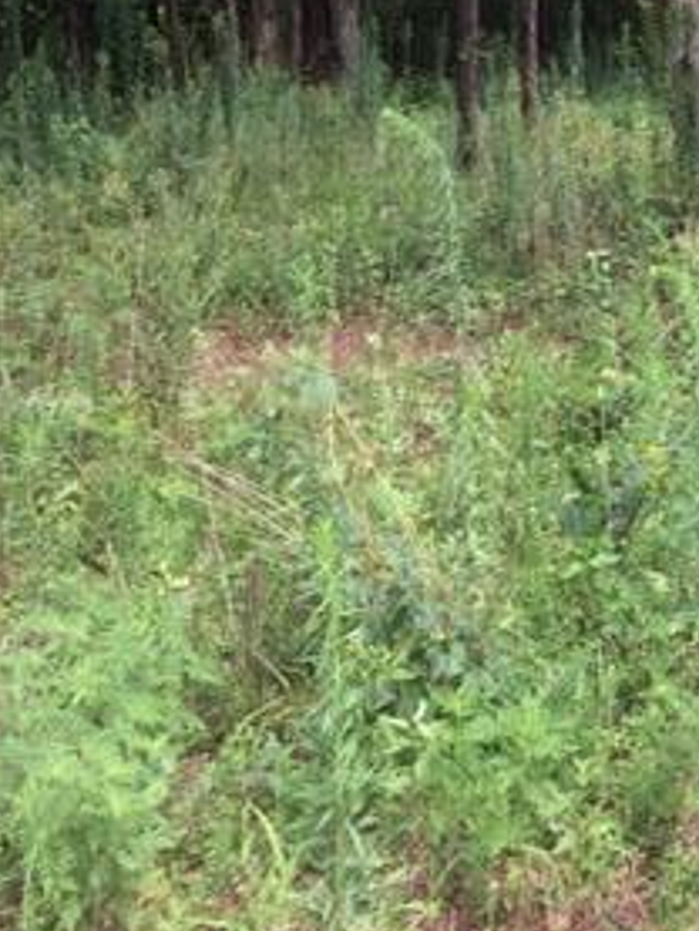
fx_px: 1803
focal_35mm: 67
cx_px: 615
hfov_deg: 21.5
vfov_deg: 28.5
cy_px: 225
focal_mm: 4.15
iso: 32
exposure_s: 1/335
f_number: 2.2
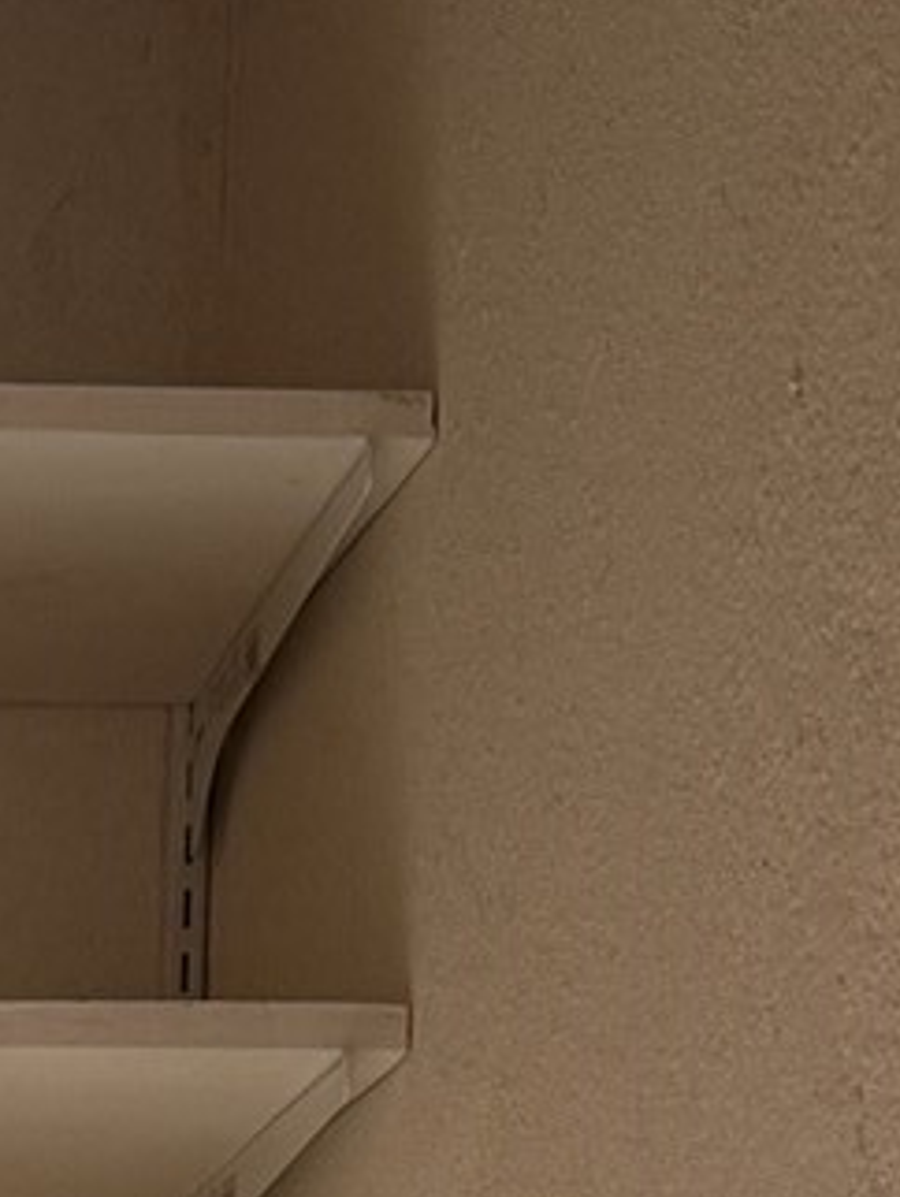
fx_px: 4951
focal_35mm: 143
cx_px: -610
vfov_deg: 12.5
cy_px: 2234
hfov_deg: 9.9
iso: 160
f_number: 1.78
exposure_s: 1/60
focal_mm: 6.76
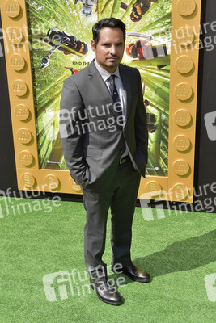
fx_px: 360
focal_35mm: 40
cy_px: 162
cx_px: 108
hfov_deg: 33.4
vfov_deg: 48.4
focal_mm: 40
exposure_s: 1/320
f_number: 6.3
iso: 200
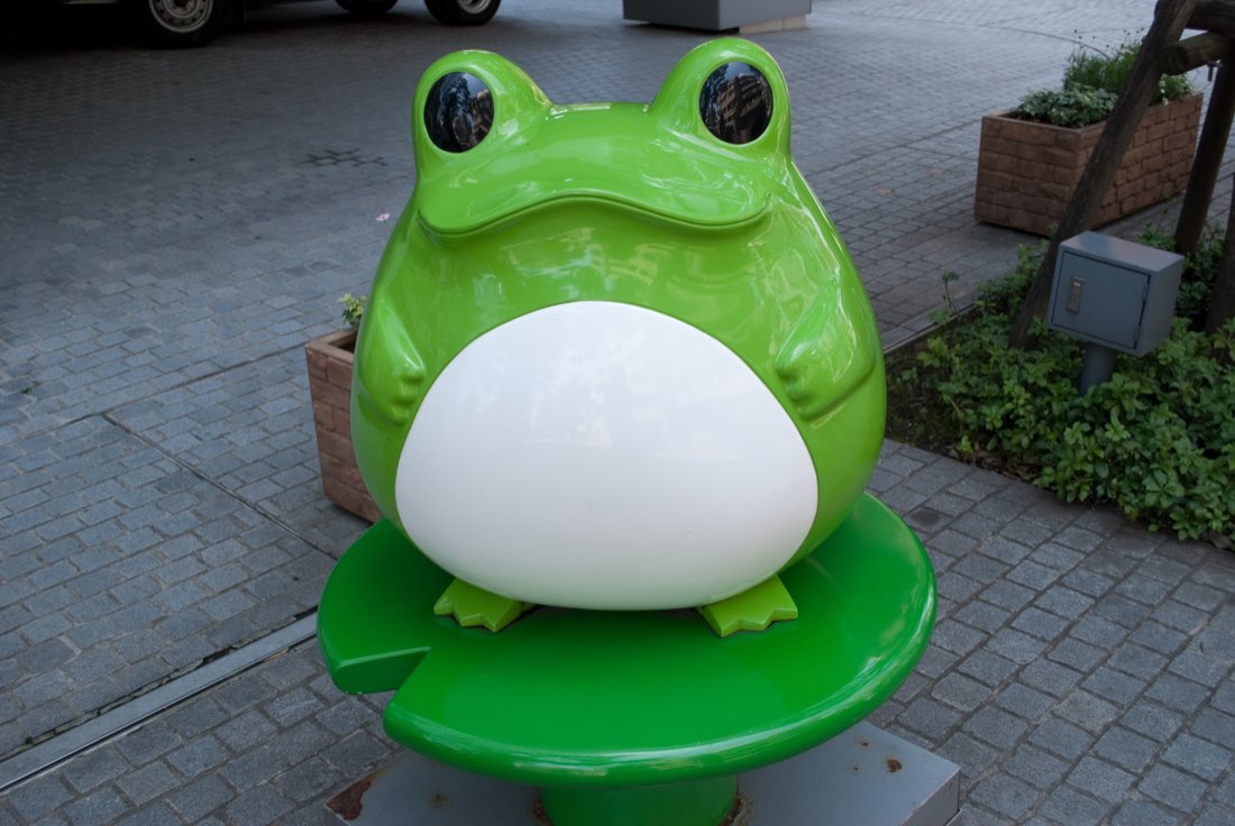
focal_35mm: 36
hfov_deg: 53.1
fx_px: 1236
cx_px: 618
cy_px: 413
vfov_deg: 37.0
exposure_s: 1/100
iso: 200
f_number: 5
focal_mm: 24
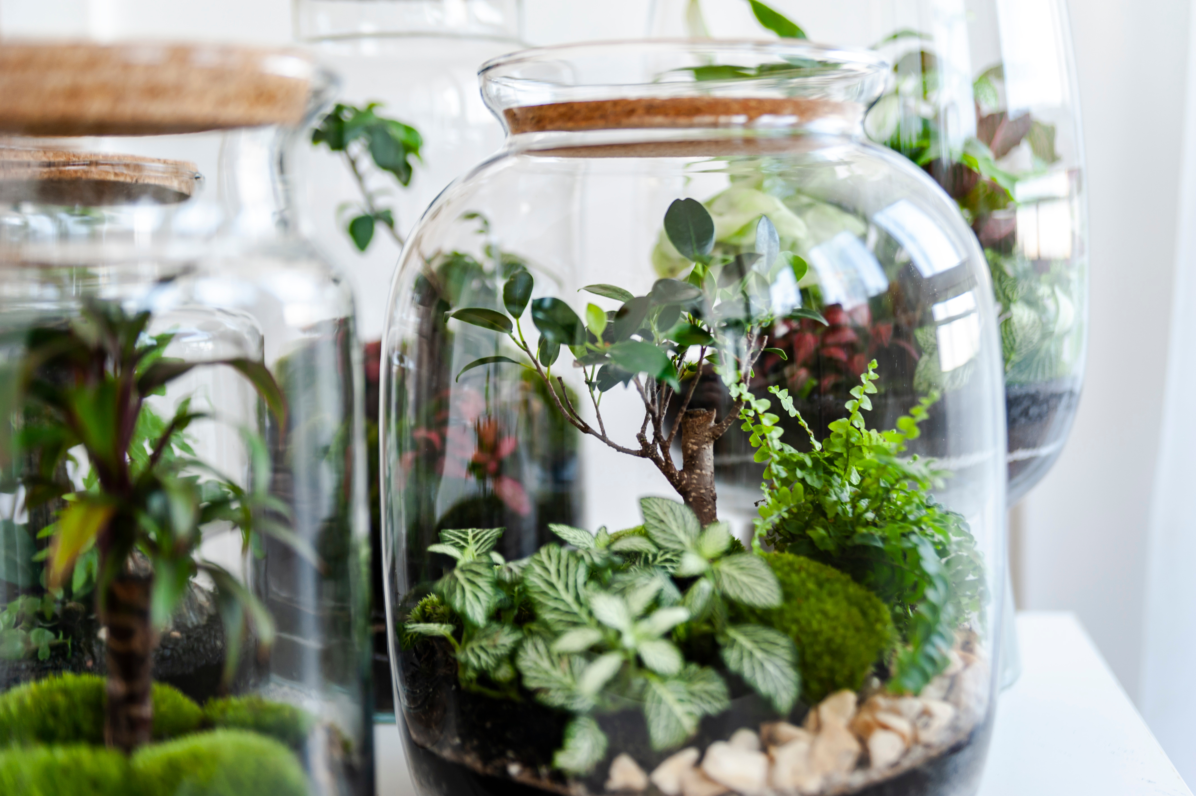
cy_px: 398
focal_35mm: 50
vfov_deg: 27.0
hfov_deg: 39.6
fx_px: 1660
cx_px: 598
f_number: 3.2
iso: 250
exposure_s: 1/50
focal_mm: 50
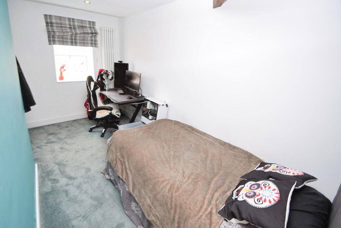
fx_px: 142
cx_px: 170
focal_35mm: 15
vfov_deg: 77.3
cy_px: 114
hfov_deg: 100.4
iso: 400
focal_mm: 10
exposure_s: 1/60
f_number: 4
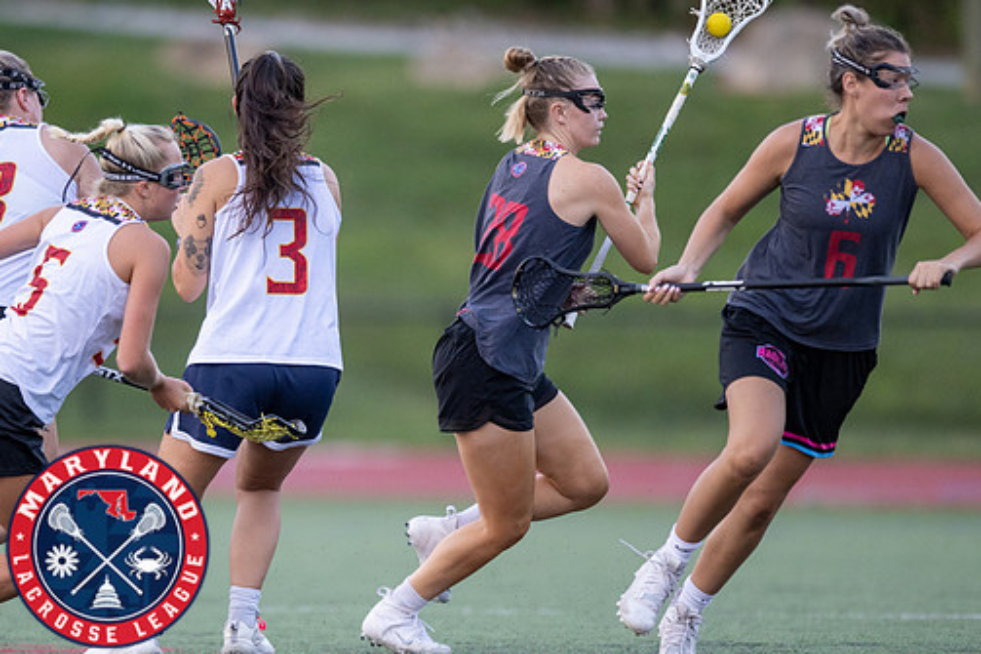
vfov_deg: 2.1
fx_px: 17678
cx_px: 307
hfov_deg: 3.2
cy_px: 413
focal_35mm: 649
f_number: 2.8
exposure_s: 1/1250
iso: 1250
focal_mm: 400
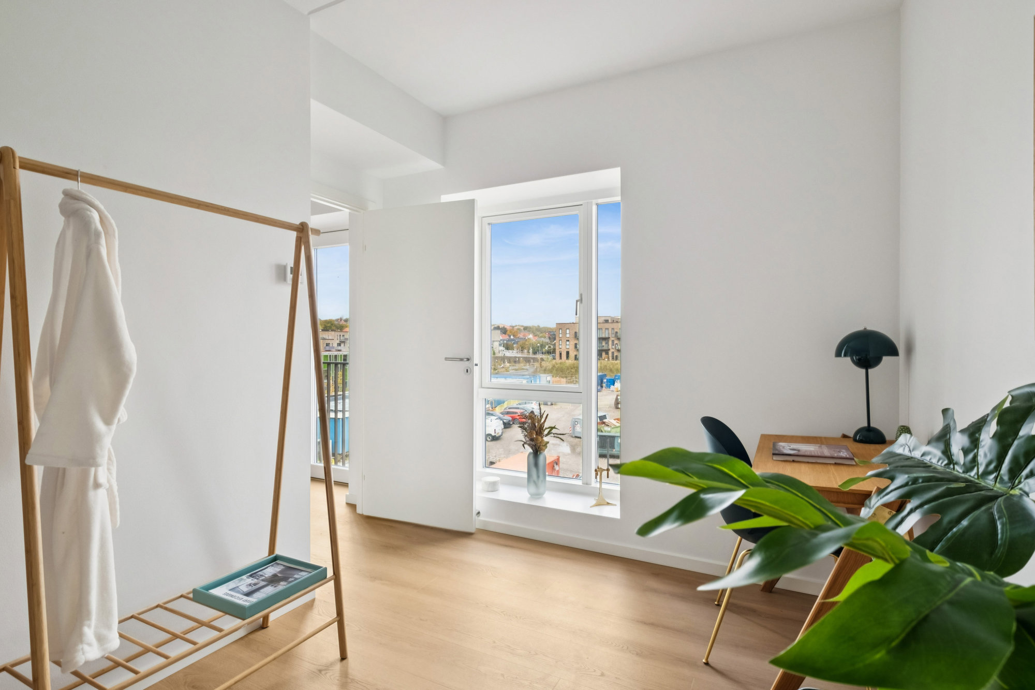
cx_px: 518
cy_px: 345
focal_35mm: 17
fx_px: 489
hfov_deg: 93.3
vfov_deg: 70.4
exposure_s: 1/20
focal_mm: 11.5
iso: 500
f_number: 8
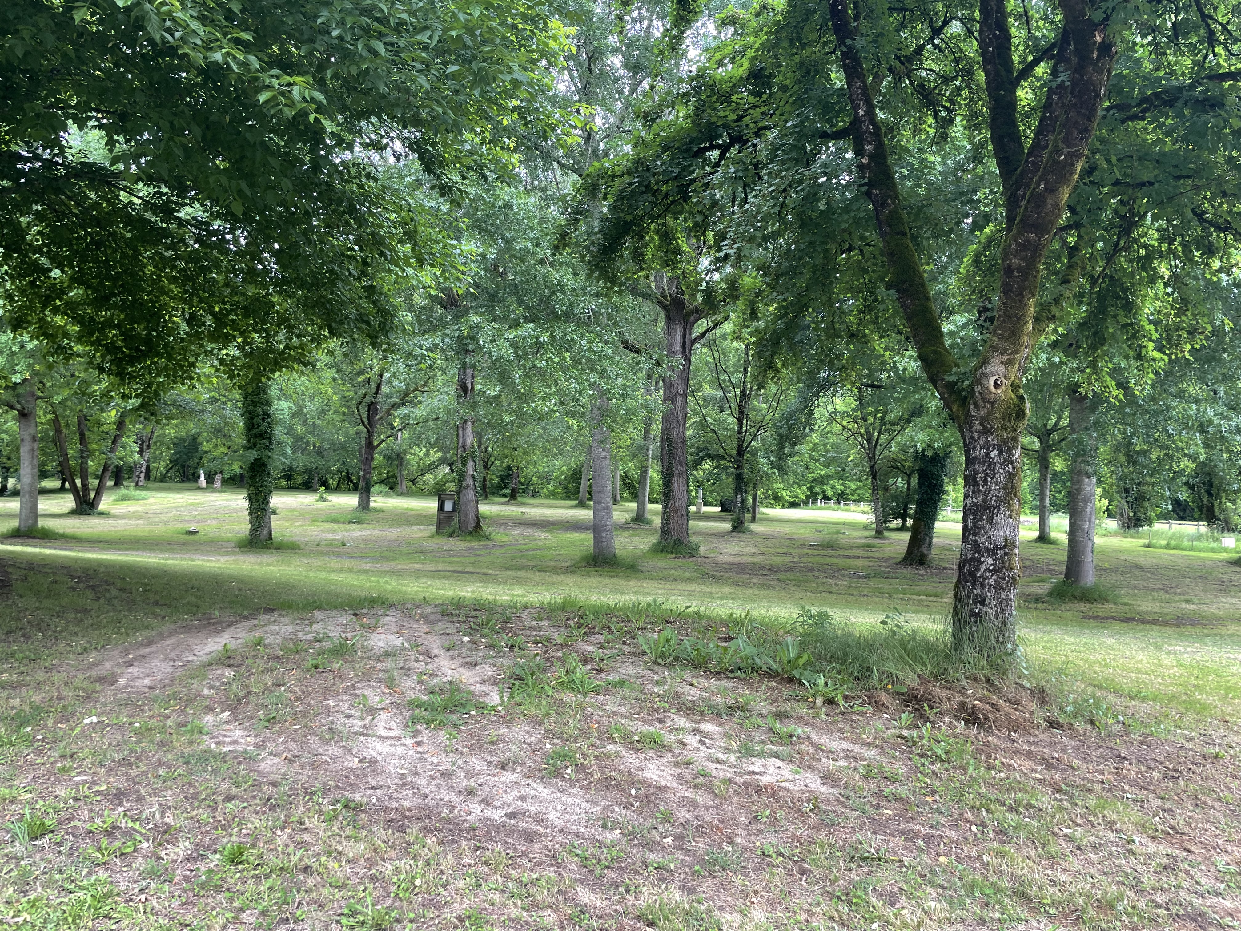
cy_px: 466
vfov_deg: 53.1
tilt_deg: -0.2
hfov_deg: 67.3
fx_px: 932
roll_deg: -2.7
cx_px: 620
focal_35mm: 26
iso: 32
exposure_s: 1/125
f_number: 1.6
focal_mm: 4.2
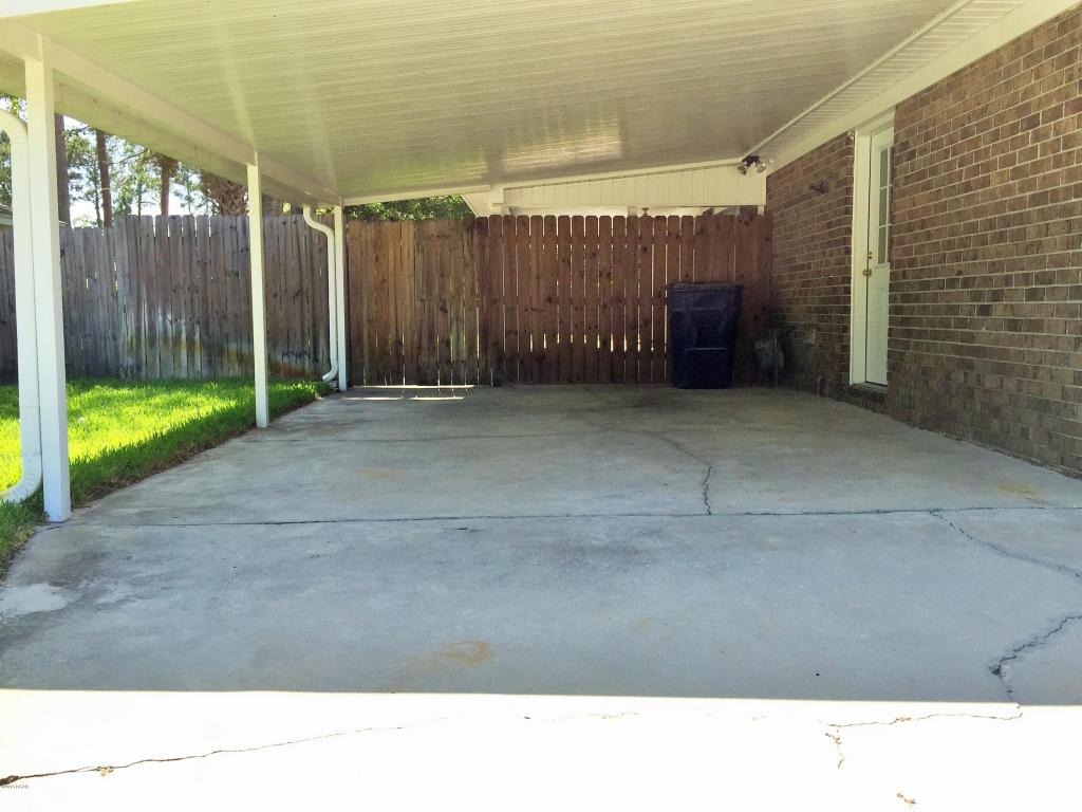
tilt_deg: -6.5
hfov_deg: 61.7
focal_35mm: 29
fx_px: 906
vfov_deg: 48.2
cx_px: 541
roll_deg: -1.1
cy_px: 406
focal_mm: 4.15
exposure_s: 1/760
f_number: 2.2
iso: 32
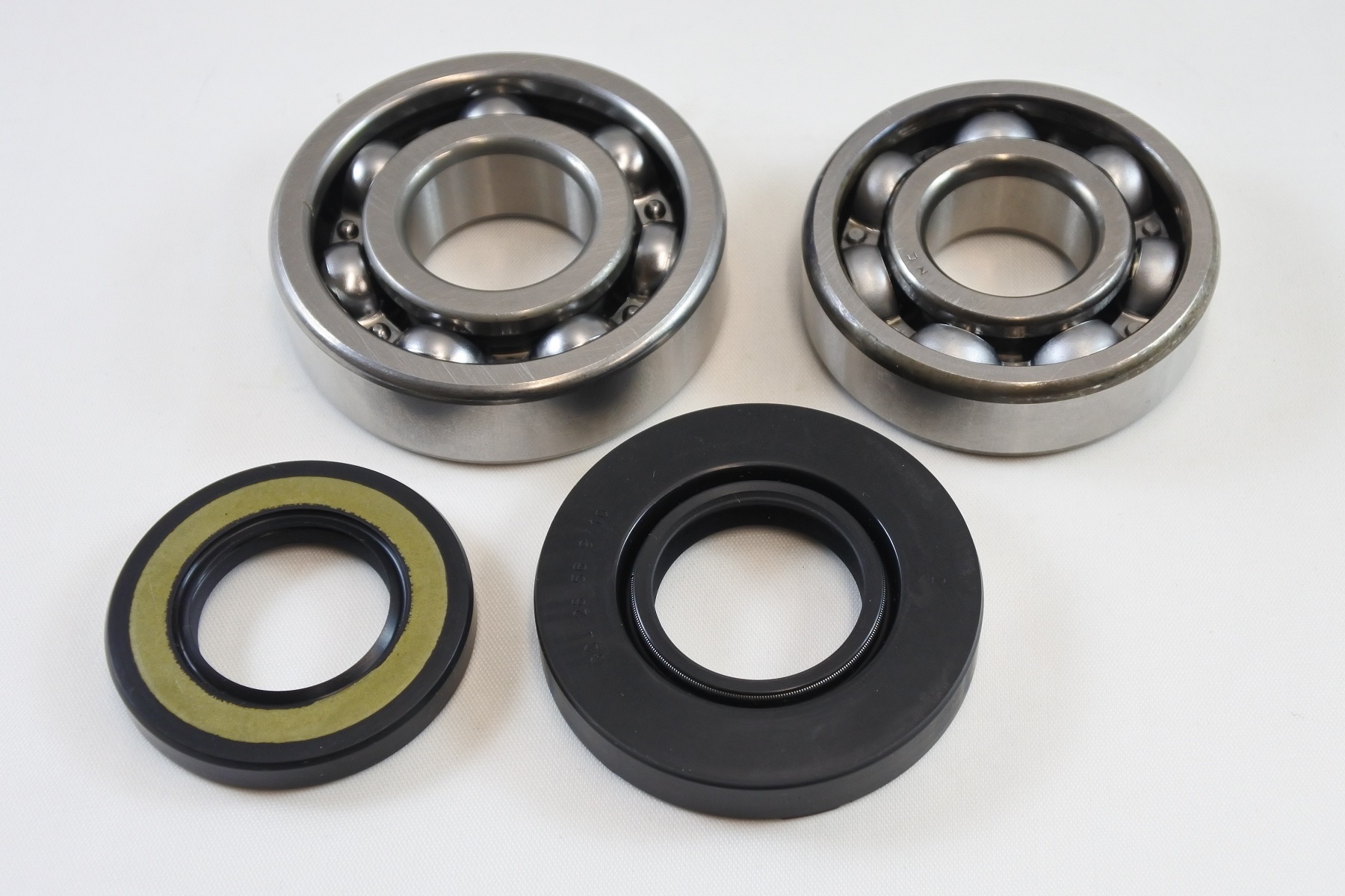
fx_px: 1831
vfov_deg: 27.5
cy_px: 448
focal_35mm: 49
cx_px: 672
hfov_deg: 40.3
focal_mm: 18.4
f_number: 4.5
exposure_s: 1/125
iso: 500
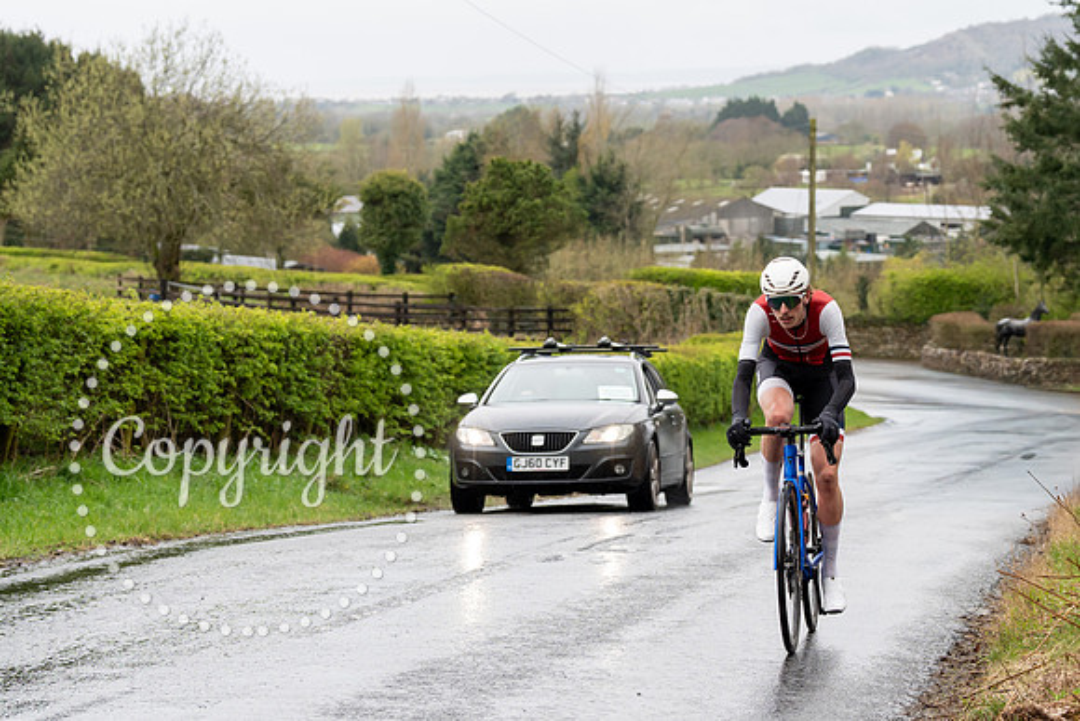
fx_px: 3038
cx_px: 781
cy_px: 277
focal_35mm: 101
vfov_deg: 13.5
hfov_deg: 20.0
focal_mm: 70
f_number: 4
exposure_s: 1/1000
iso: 800
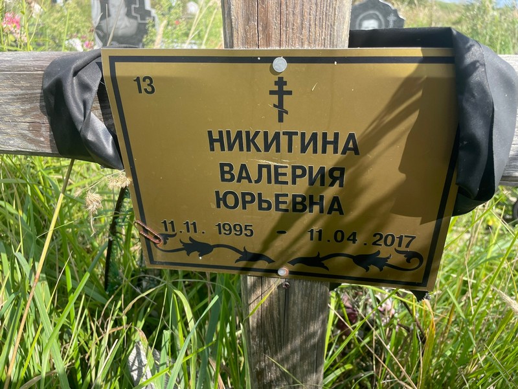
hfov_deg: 67.3
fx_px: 389
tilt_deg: -20.9
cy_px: 194
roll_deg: -1.7
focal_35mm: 26
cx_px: 259
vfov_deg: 53.1
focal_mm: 4.2
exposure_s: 1/824
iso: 32
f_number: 1.6
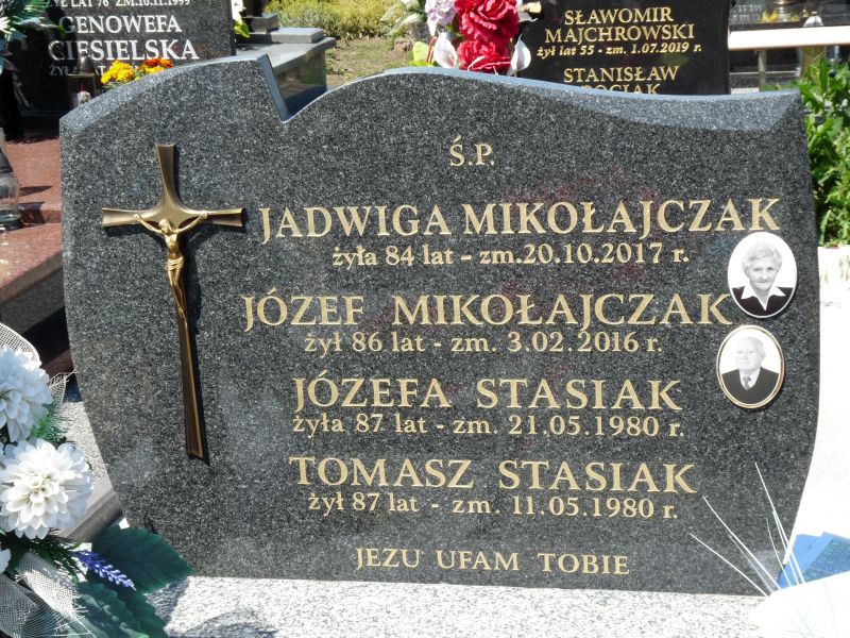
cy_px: 319
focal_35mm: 63
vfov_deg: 23.3
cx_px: 425
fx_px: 1547
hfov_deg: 30.7
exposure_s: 1/250
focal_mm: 11.1
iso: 100
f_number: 5.6
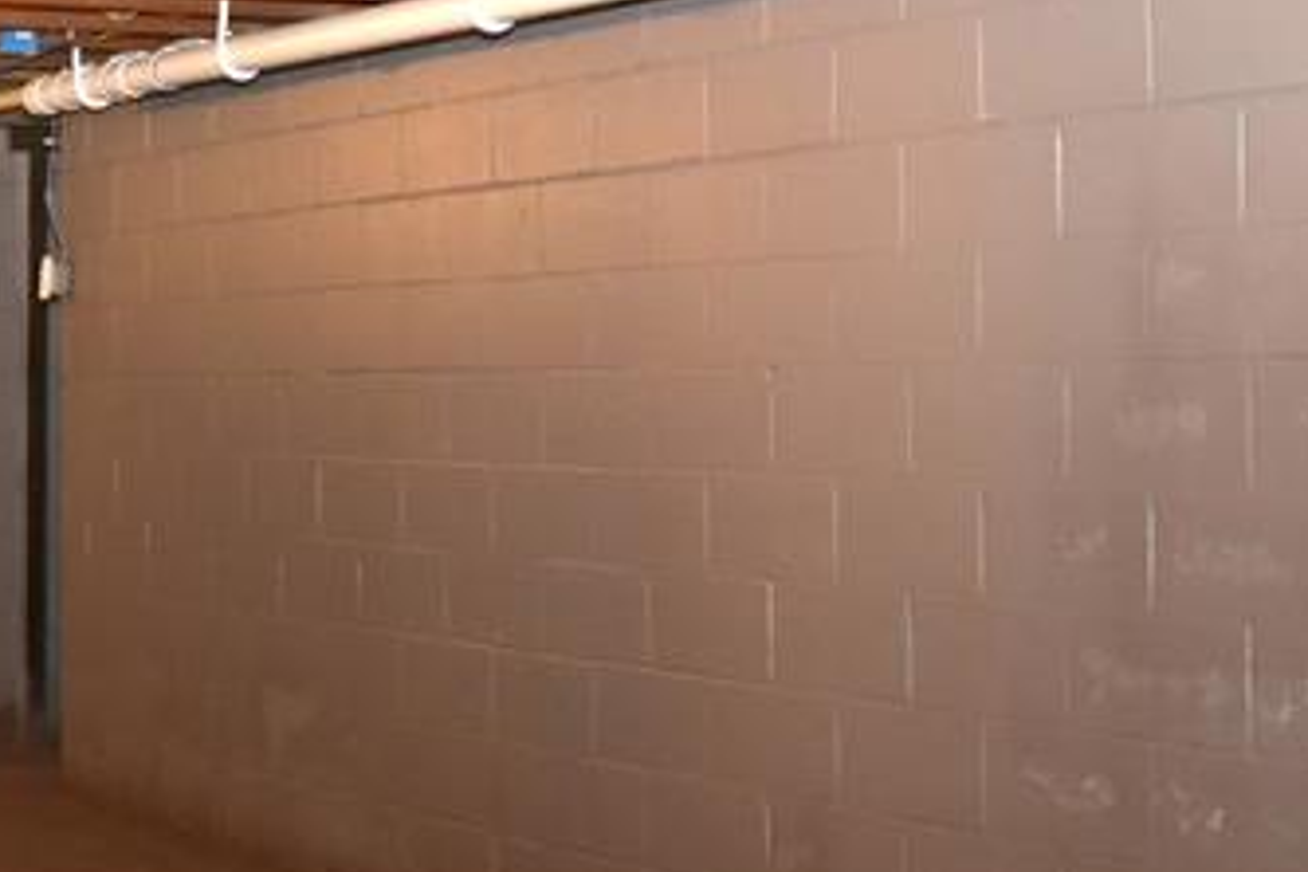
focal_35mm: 83
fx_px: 3015
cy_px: 322
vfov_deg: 16.4
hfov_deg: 23.8
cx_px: 137
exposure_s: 1/30
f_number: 4
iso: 1100
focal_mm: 18
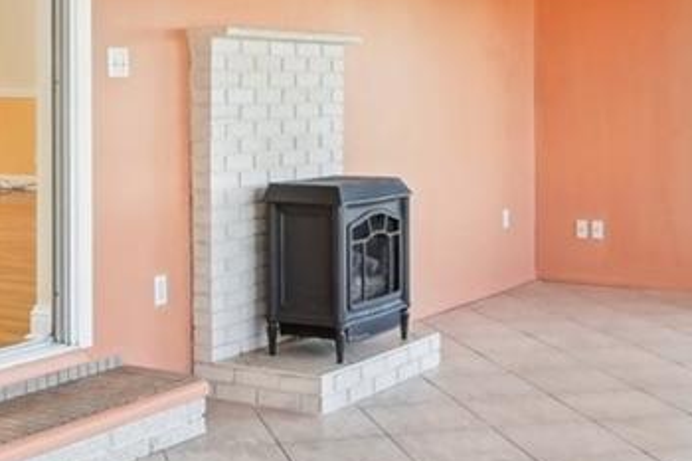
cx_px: 344
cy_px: 84
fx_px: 1230
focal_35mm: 64
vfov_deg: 20.9
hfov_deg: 31.4
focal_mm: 14
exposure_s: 1/25
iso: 400
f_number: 8
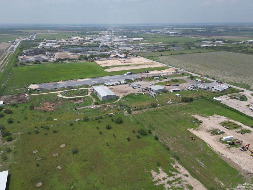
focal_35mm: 27
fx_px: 197
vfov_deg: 51.3
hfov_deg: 65.2
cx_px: 118
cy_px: 86
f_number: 1.7
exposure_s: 1/4000
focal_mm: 6.72
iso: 110
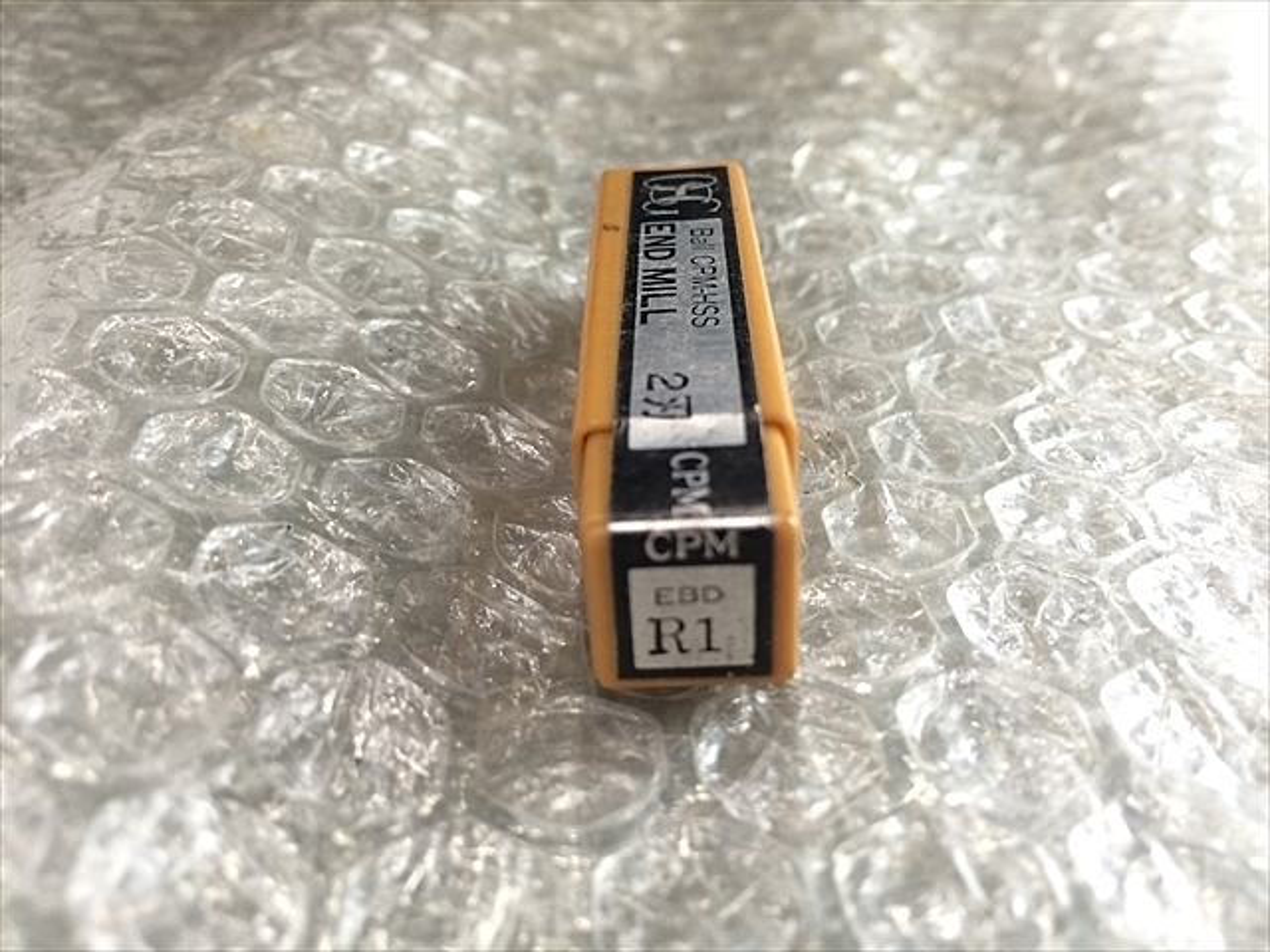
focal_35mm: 29
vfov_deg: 48.2
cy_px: 476
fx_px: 1064
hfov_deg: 61.7
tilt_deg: -36.5
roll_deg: -3.4
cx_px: 635
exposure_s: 1/30
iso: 125
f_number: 2.2
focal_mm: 4.15
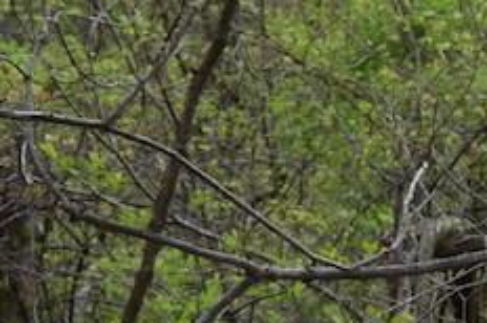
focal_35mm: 262
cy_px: 713
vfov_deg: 5.1
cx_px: 1507
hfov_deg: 7.0
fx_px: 3543
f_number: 8
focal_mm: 27
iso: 360
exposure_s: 1/250
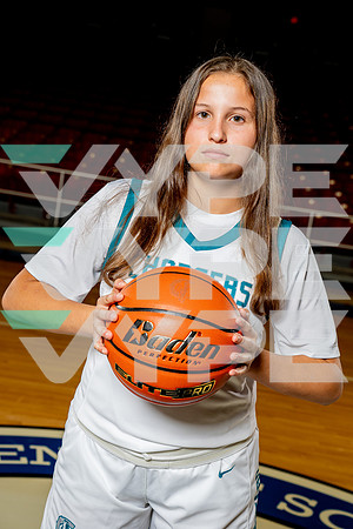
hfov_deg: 24.2
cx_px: 176
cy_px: 264
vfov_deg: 35.6
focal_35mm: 56
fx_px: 824
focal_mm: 56
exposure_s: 1/250
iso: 640
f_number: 5.6
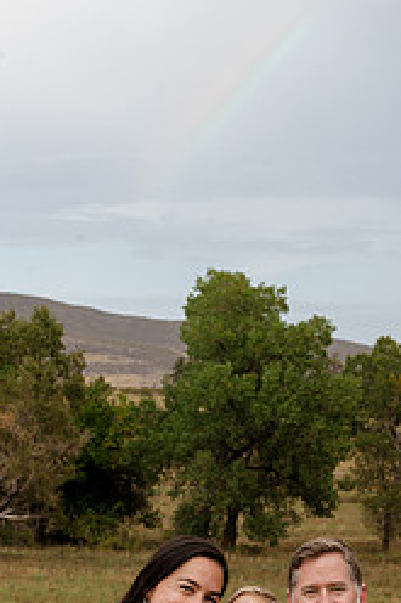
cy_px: 401
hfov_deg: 10.8
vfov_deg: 16.1
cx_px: 277
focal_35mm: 127
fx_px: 2125
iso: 200
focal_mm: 70
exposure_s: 1/200
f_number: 14
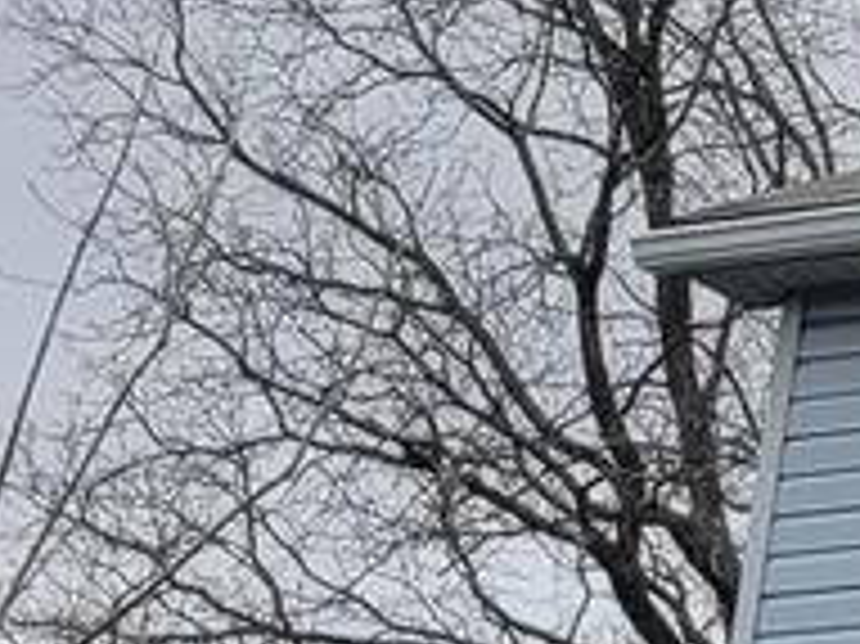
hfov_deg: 8.8
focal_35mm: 196
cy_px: 653
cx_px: 2292
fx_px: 4866
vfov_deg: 7.5
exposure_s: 1/1123
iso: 40
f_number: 1.8
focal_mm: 5.4
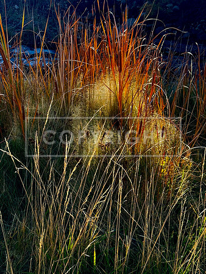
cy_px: 137
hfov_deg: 30.3
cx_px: 103
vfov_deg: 39.6
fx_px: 381
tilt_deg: -21.9
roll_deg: +0.6
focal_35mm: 48
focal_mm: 6.76
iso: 64
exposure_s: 1/1116
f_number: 1.78
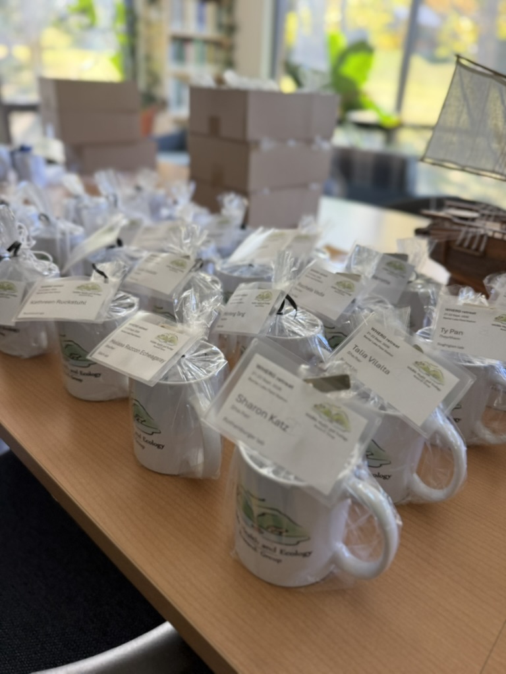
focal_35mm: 24
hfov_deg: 56.8
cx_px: 253
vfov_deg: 71.6
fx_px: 468
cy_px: 337
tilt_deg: -26.5
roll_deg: -3.4
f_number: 1.78
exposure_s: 1/121
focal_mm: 6.76
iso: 160
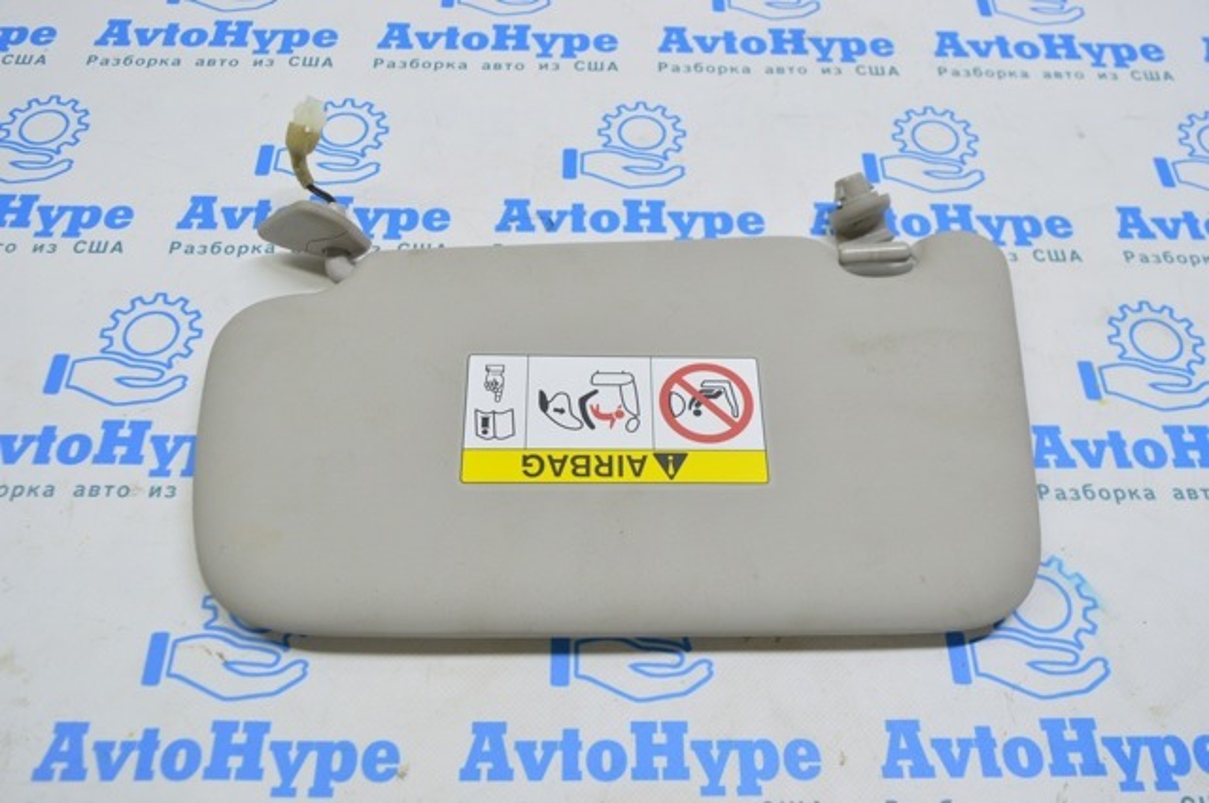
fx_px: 1107
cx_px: 604
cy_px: 402
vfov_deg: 39.9
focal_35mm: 33
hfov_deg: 57.3
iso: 400
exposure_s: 1/25
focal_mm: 22
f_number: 5.6
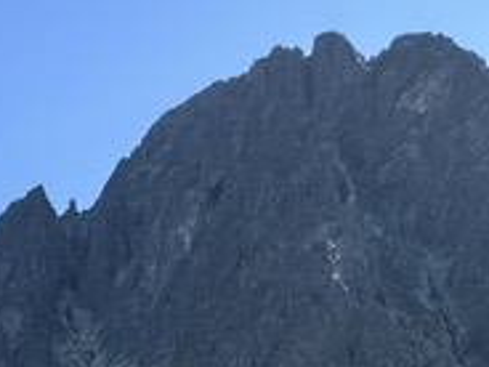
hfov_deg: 20.7
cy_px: 1011
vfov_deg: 12.2
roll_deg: -0.3
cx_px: -274
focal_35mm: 78
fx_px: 1102
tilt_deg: -7.2
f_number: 2.2
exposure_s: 1/720
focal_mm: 2.22
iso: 40
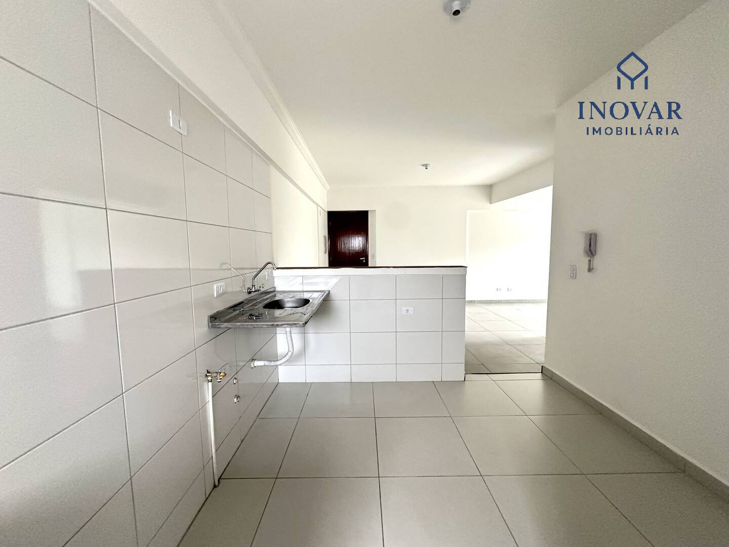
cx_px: 364
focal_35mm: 14
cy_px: 274
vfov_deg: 85.7
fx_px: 295
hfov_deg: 102.1
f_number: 2.2
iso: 320
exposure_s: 1/61
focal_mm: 2.22
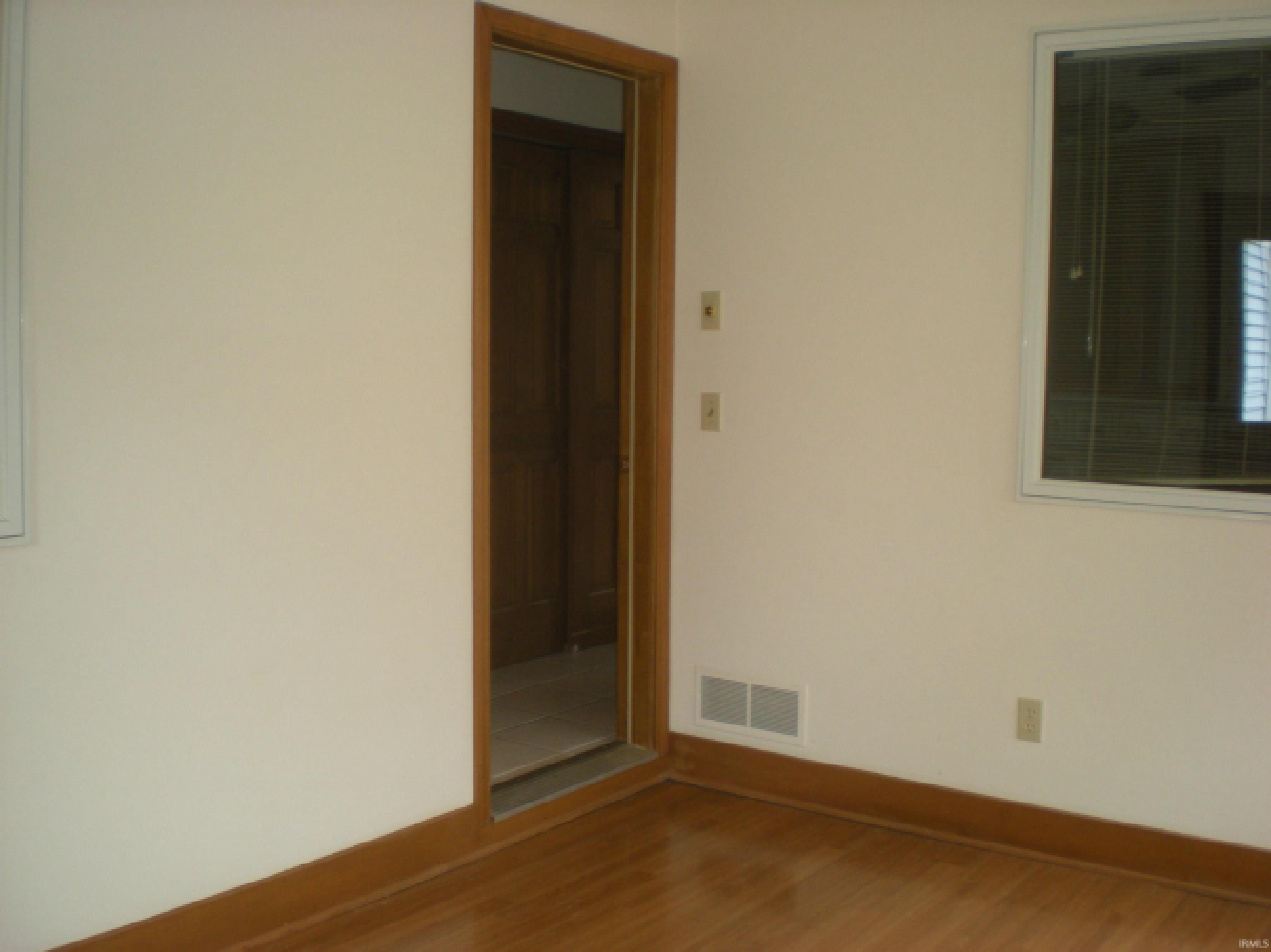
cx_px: 636
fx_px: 1395
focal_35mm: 38
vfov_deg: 37.7
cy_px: 476
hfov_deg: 49.0
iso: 114
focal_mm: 6.3
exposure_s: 1/48.2
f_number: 3.1
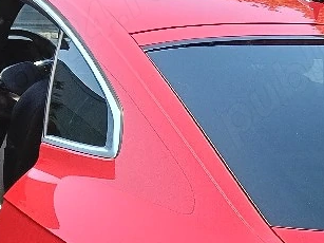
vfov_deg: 15.8
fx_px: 823
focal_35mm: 88
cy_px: 335
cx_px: 402
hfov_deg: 20.6
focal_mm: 3.98
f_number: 1.8
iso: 50
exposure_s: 1/333
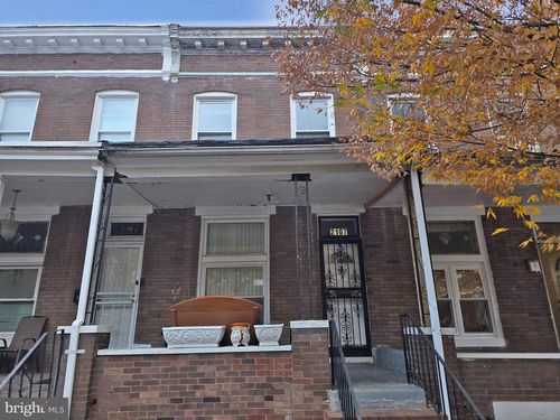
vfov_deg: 58.9
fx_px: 372
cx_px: 280
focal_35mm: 23
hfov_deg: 73.9
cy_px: 210
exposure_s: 1/60
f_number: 1.7
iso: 25
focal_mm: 6.3
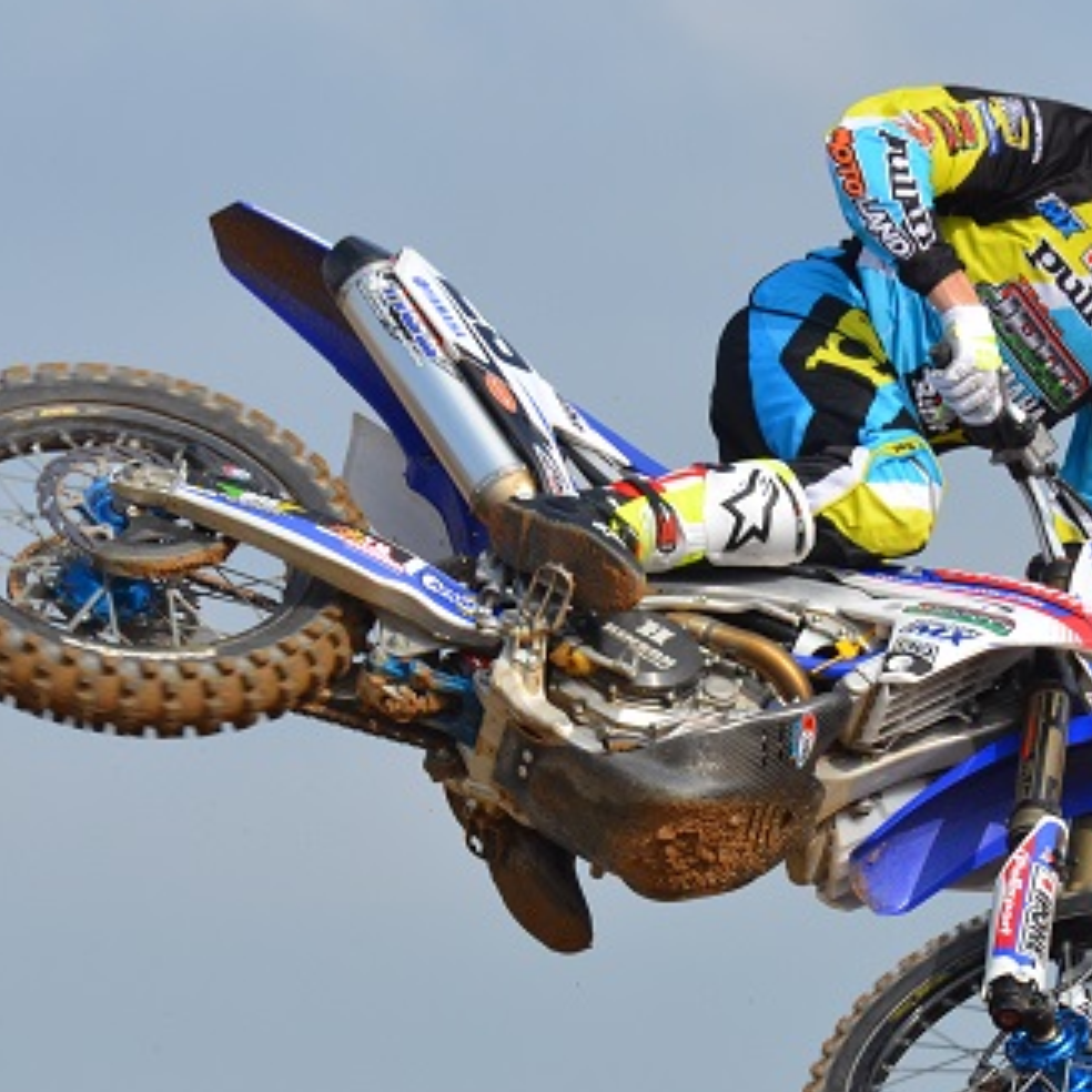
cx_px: 776
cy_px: 674
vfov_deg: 4.2
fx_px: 15061
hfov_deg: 4.2
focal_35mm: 422
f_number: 6.3
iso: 400
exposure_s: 1/1600
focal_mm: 170
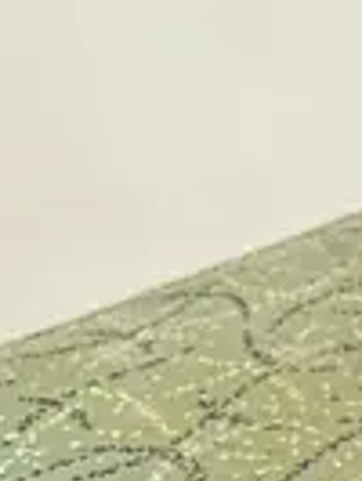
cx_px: 1024
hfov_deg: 7.3
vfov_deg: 9.2
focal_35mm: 185
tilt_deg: -41.3
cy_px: 1269
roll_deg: +3.0
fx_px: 2575
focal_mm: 6.86
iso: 125
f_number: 1.78
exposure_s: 1/50
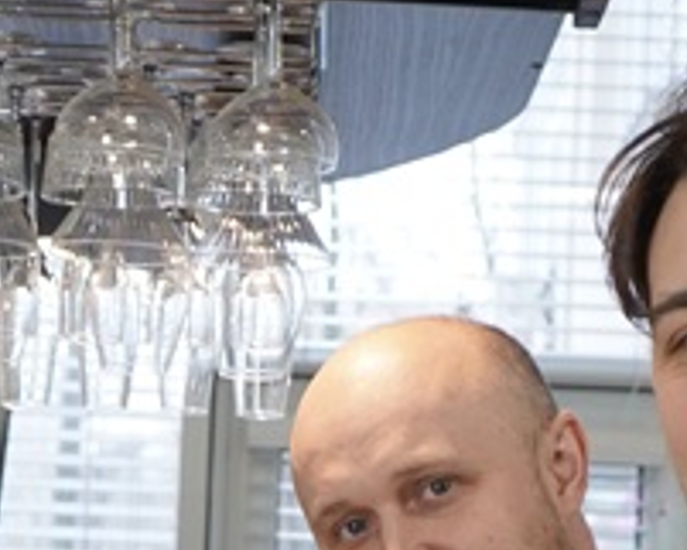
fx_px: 1749
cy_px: 649
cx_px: 282
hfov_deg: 22.2
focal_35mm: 86
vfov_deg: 17.1
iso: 1000
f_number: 4
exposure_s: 1/160
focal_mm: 30
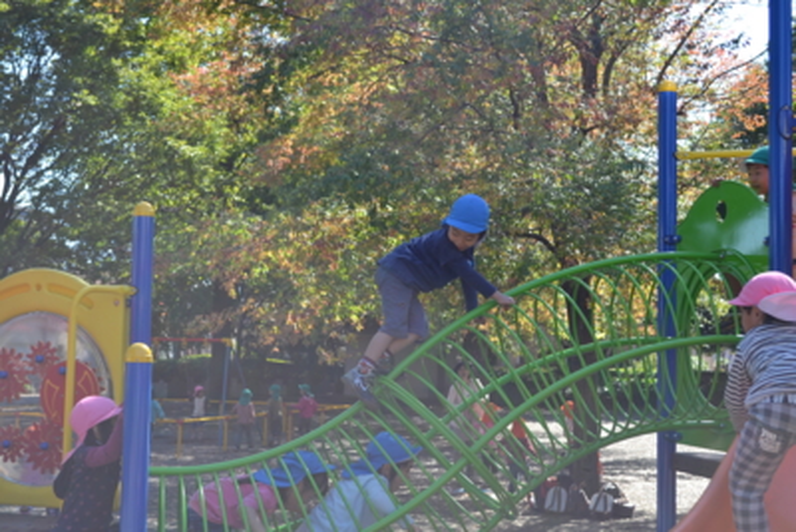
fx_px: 1128
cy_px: 266
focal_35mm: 51
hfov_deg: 38.9
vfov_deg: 26.5
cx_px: 398
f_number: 5.6
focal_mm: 34
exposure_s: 1/125
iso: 110
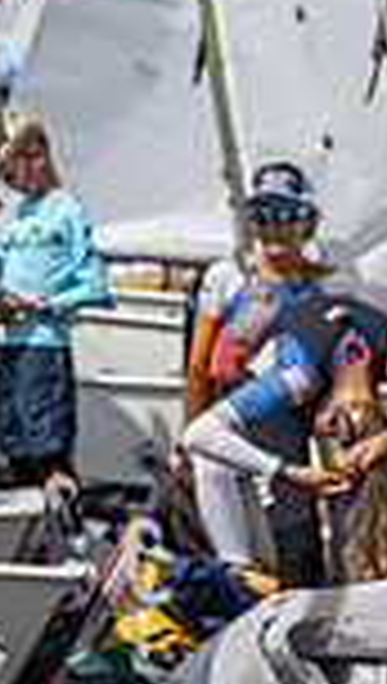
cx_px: 558
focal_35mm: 279
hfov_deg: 4.4
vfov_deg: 7.7
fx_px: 5067
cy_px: 731
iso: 250
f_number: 6
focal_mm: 70
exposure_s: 1/2500
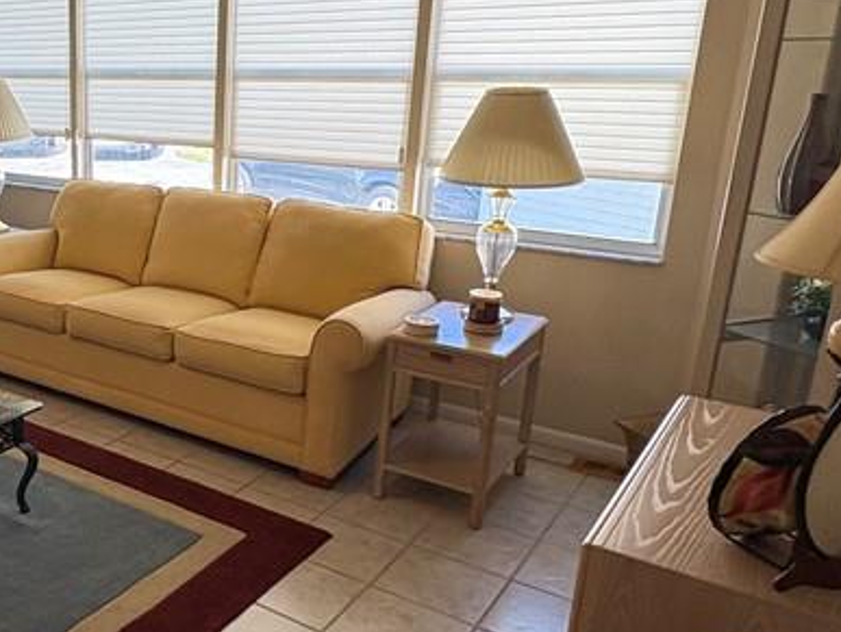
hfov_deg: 44.9
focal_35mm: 37
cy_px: 302
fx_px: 900
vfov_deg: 38.7
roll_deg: +1.1
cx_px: 65
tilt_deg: -17.8
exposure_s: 1/120
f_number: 2.2
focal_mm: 2.22
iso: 125
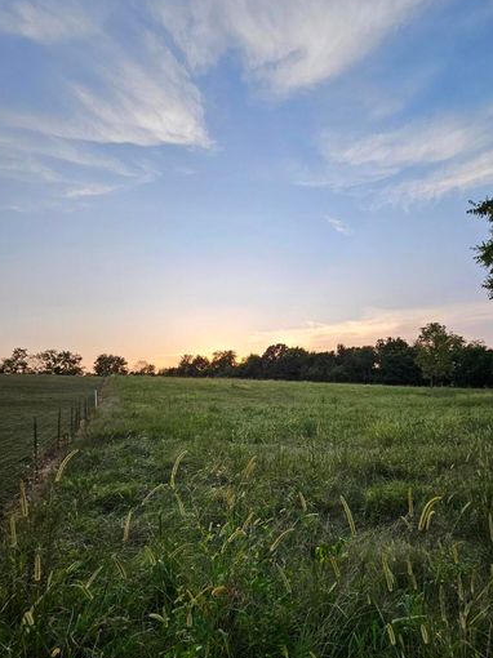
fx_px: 323
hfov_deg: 74.3
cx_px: 281
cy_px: 394
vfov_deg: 89.9
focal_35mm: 17
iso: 32
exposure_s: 1/190
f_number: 2.2
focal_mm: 1.74
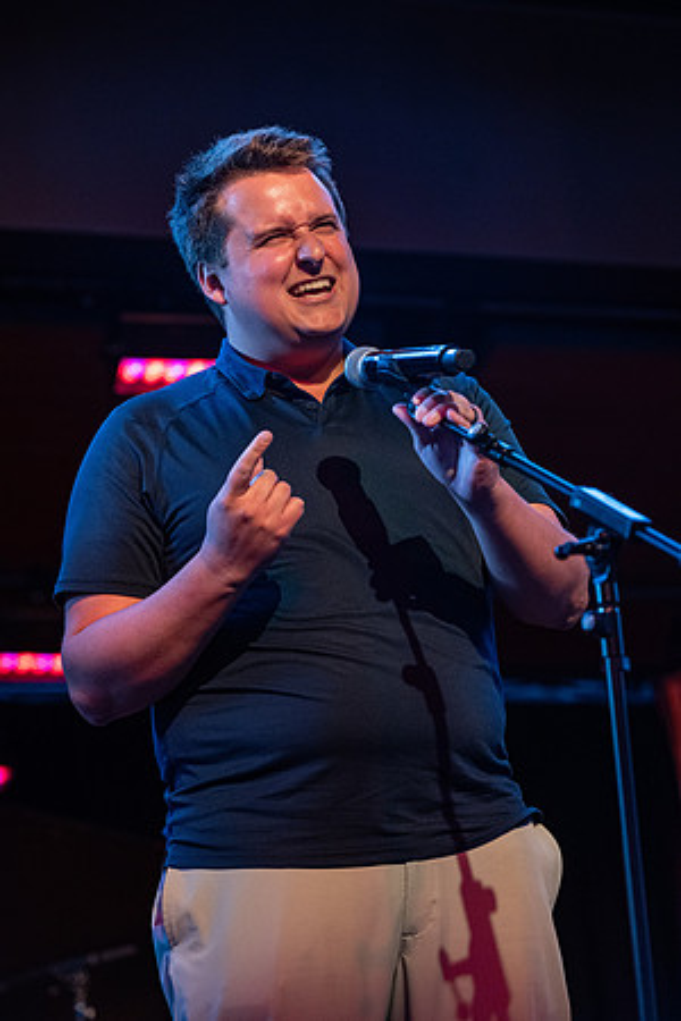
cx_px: 340
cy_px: 510
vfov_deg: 19.5
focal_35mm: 105
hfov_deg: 13.0
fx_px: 2979
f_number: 2.8
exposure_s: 1/320
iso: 2000
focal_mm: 105
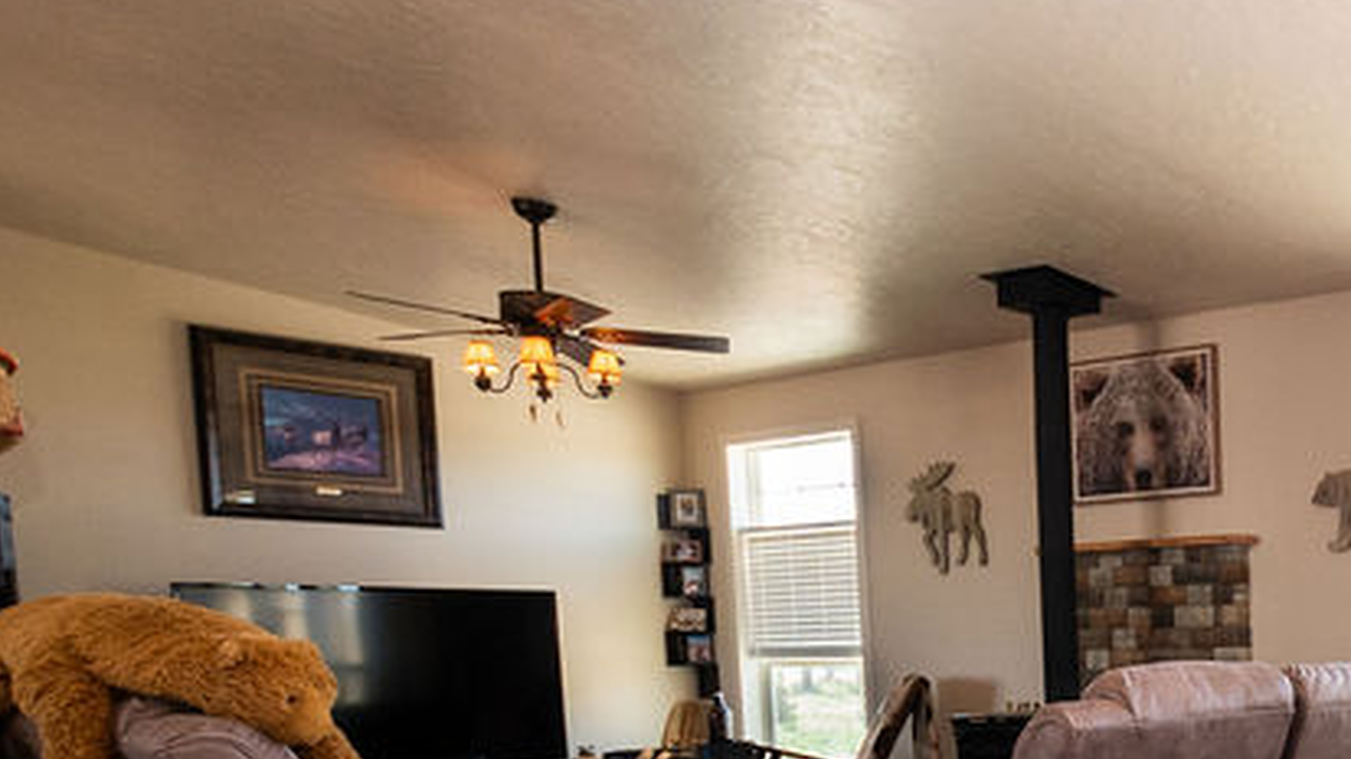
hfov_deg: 37.8
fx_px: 1397
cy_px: 784
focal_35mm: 39
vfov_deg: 28.3
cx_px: 1645
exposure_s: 1/200
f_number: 4.5
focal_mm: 10
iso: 500
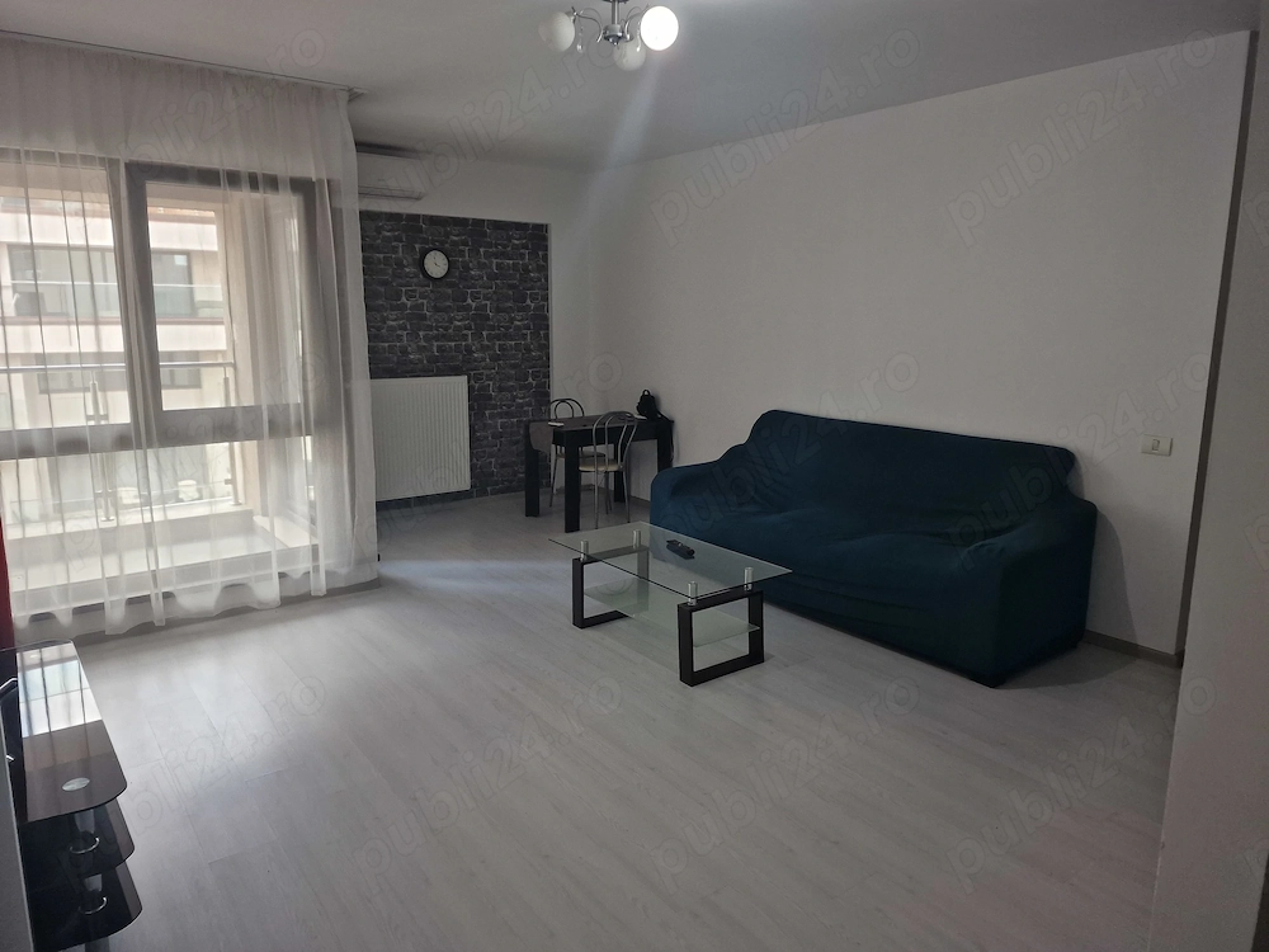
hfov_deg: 73.9
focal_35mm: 23
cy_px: 476
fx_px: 843
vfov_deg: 58.9
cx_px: 634
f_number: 1.8
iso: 200
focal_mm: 6.4
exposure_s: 1/180
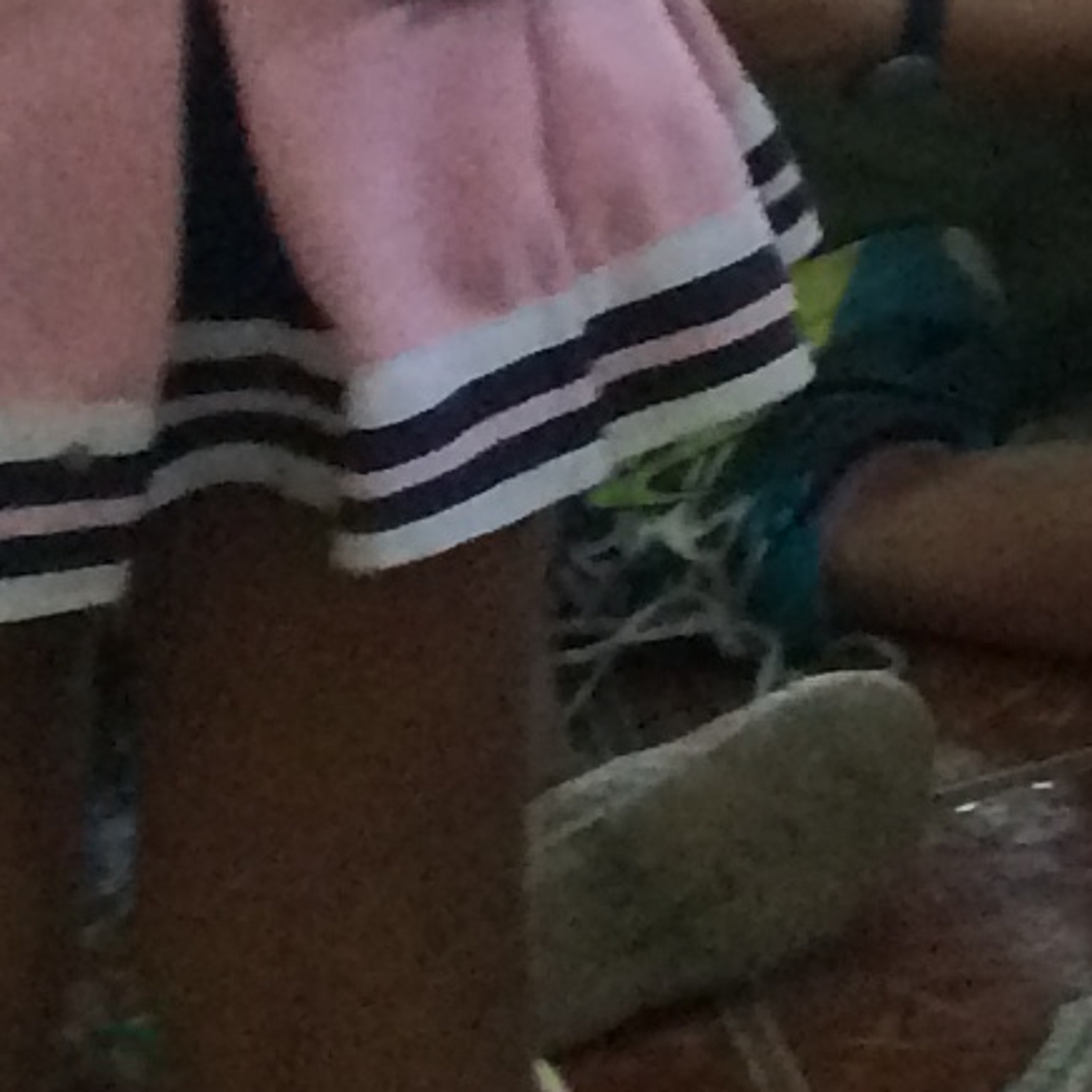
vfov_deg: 8.0
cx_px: 2184
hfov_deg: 8.4
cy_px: -1682
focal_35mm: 199
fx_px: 7102
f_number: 2.2
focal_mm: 4.12
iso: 160
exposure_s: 1/30
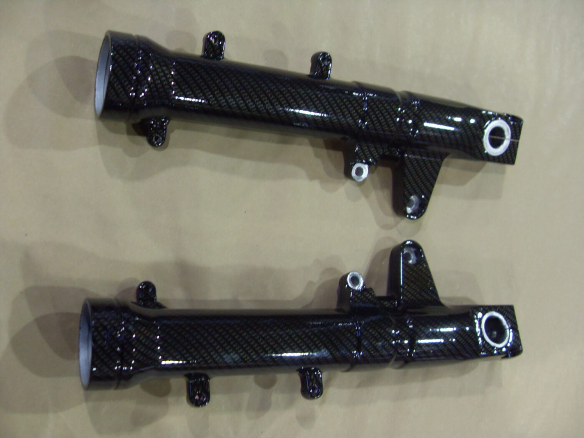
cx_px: 292
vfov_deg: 40.7
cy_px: 219
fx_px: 590
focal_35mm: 35
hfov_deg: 52.6
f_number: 2.8
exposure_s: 1/30
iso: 200
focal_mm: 6.3
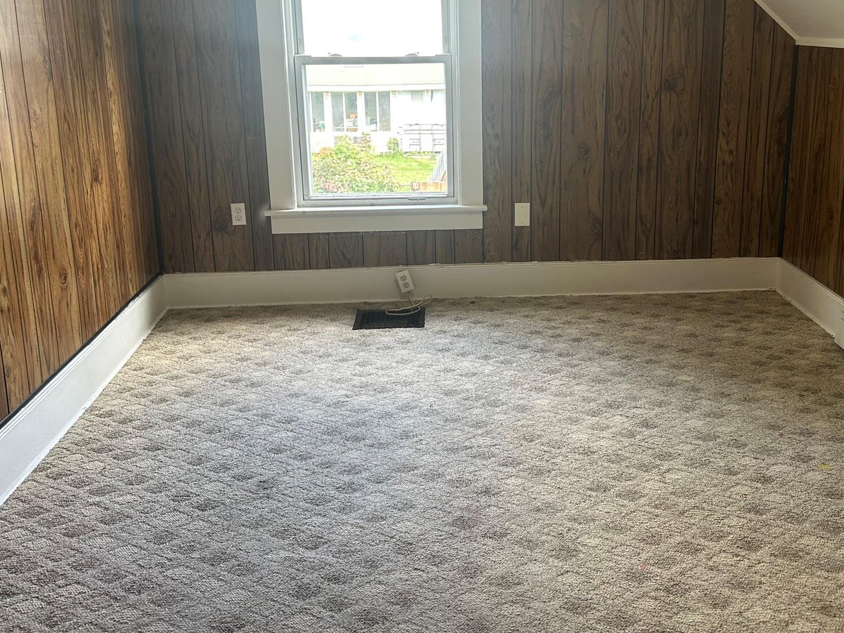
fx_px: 878
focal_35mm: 36
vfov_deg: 39.3
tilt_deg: -13.7
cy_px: 220
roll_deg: +0.5
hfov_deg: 51.2
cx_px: 480
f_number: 1.5
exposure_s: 1/60
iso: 80
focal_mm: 5.7
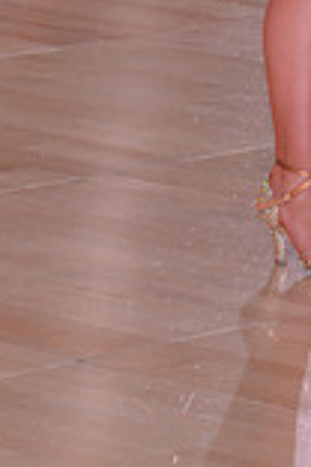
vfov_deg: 4.9
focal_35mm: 416
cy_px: -320
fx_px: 5390
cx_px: 483
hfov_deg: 3.3
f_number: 6.3
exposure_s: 1/250
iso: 2000
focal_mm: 112
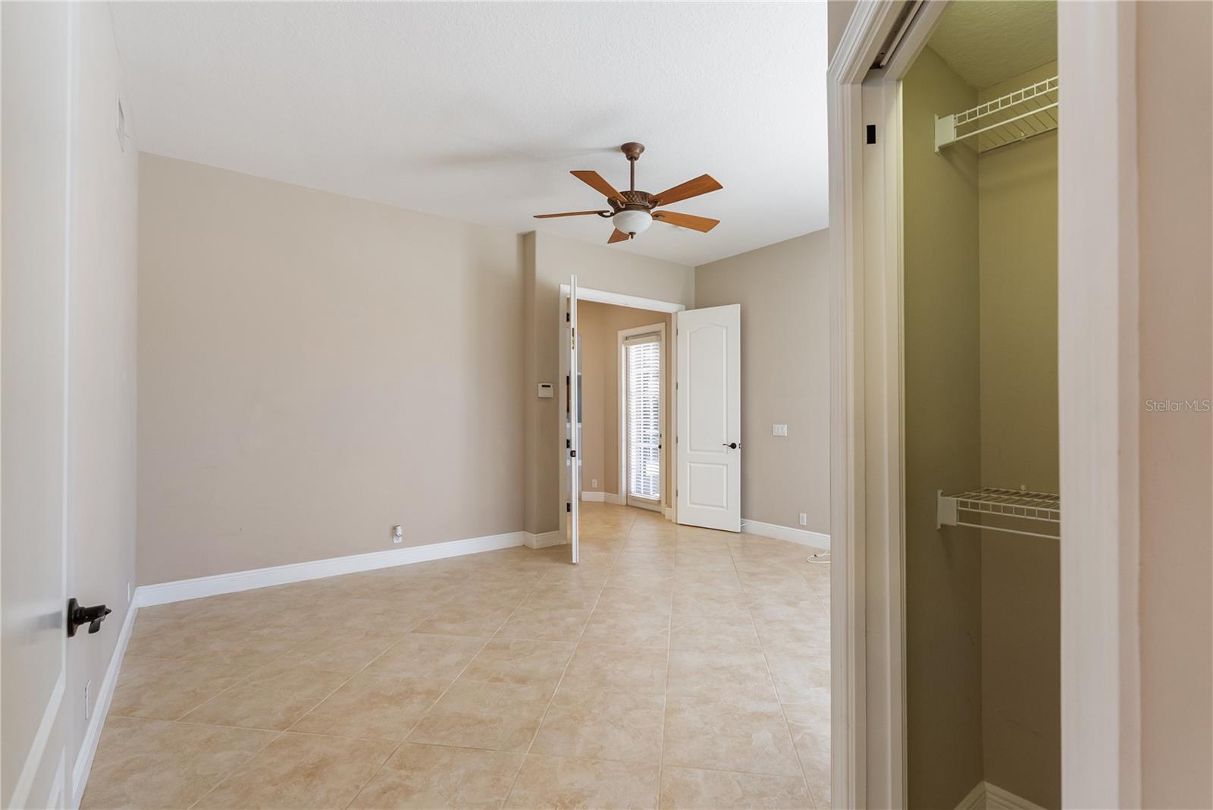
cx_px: 606
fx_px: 539
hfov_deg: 96.7
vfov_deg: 73.8
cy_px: 405
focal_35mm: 16
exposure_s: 1/30
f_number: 6.7
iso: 2000
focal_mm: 16
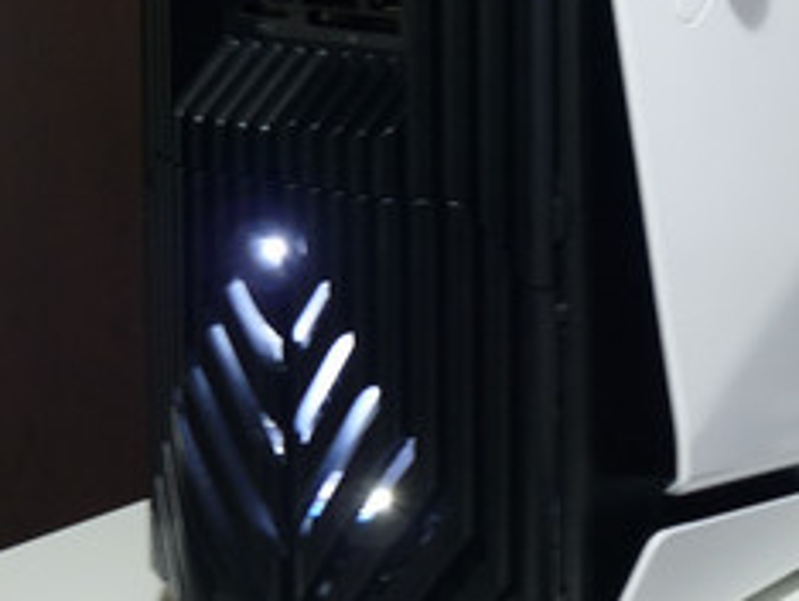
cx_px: 731
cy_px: -79
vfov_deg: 13.0
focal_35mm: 112
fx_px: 2588
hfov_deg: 17.3
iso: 100
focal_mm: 7.3
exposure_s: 1/2.5
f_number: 3
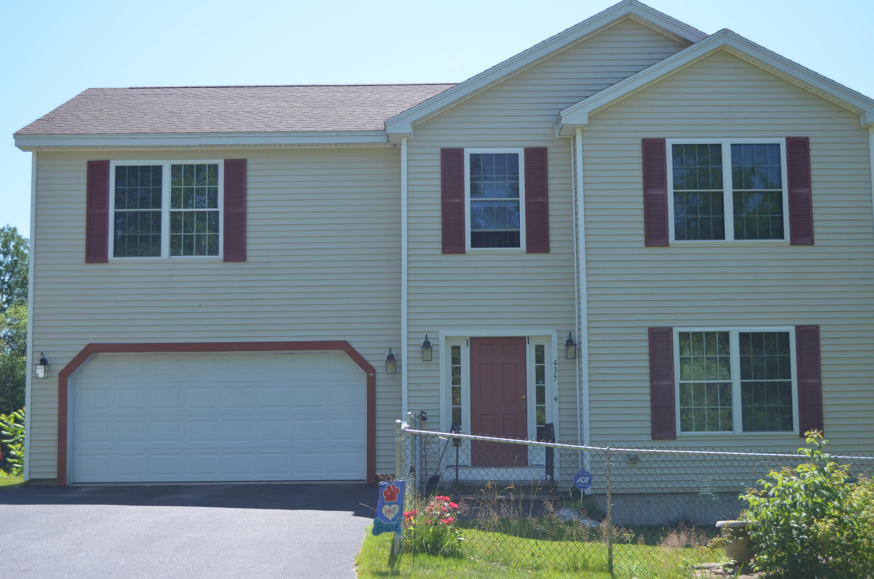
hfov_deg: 41.2
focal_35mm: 48
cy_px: 290
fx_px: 1163
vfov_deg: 28.0
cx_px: 437
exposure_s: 1/500
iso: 180
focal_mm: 32
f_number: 4.8
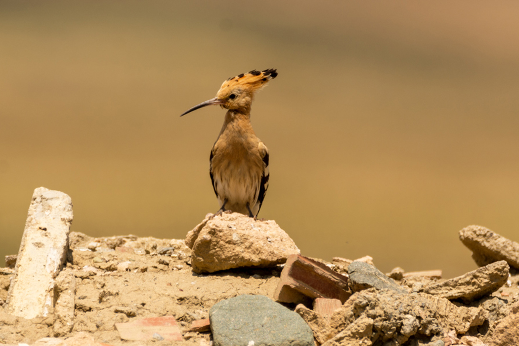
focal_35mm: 900
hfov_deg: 2.3
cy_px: 173
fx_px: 12974
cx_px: 260
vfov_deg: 1.5
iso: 100
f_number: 7.1
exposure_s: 1/640
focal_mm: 600
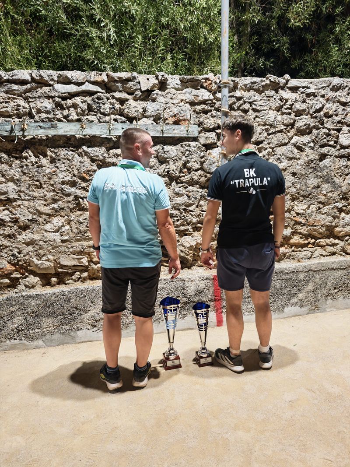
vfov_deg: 73.9
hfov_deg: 58.9
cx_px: 175
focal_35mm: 23
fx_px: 310
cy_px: 234
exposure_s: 1/33
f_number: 1.6
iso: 320
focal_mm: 6.55
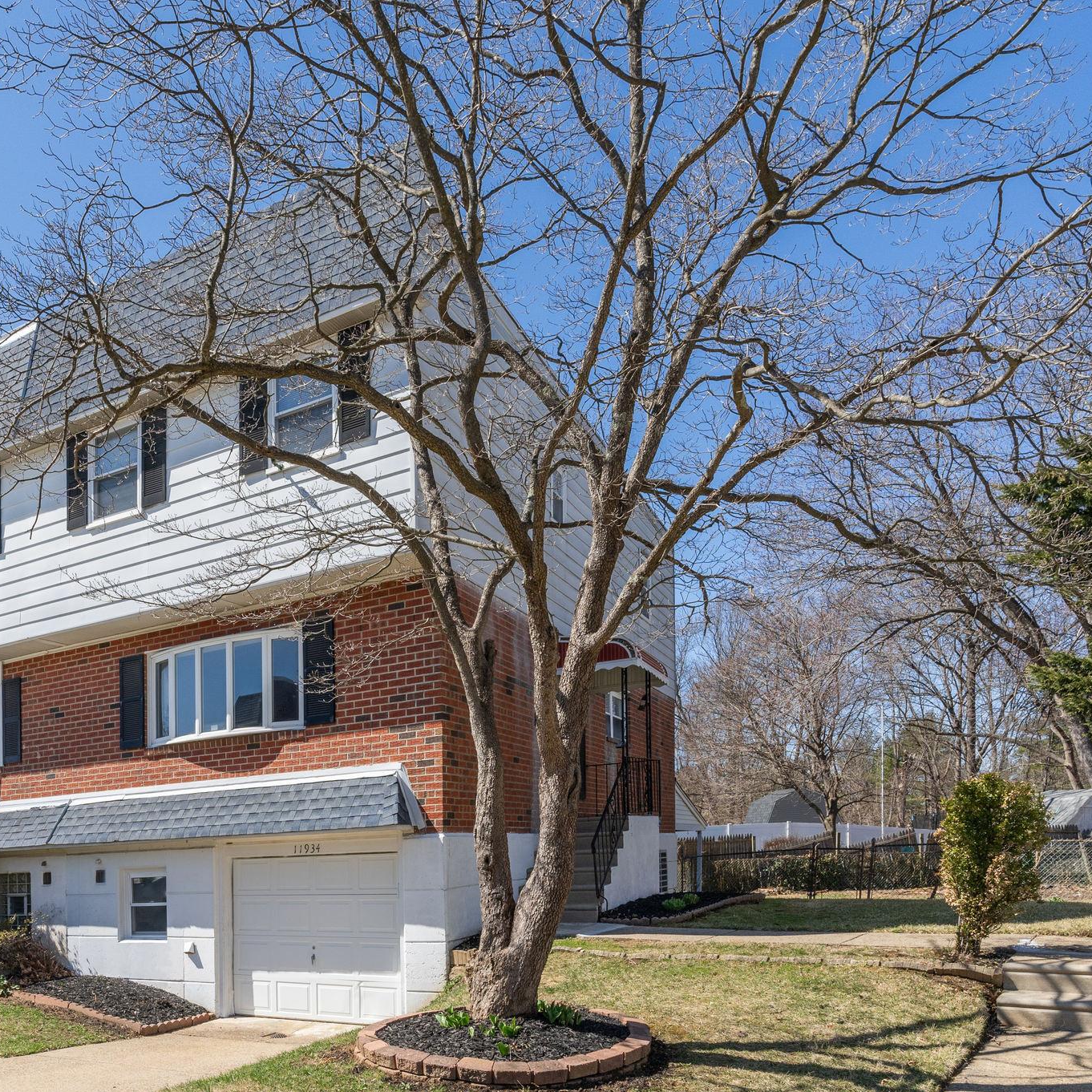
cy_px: 546
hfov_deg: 63.3
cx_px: 325
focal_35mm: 24
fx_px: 844
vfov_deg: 65.8
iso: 500
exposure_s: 1/640
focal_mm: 18.5
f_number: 11
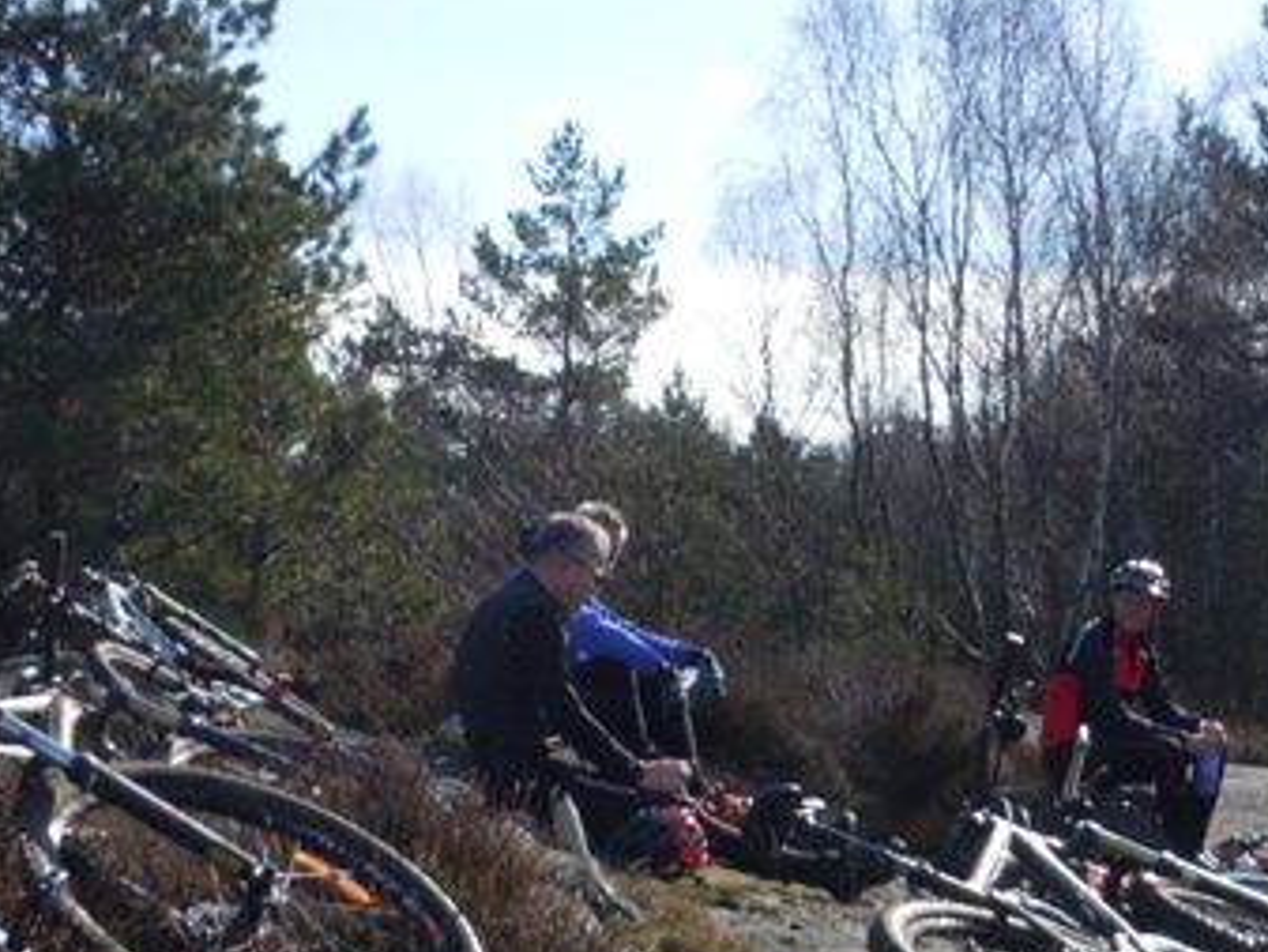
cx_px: 544
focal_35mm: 84
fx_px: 3078
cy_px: 459
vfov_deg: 17.6
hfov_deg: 23.3
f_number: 7.4
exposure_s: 1/1000
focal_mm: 7.1
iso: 400
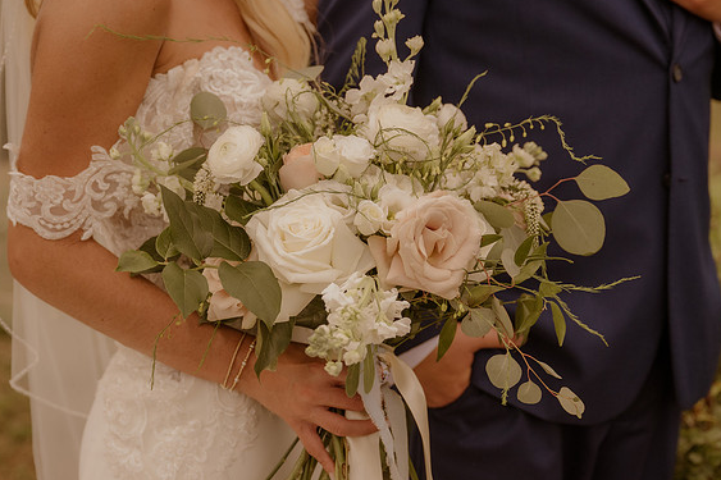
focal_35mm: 69
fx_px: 1381
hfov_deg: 29.3
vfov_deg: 19.7
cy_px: 238
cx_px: 362
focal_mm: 45
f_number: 3.2
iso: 1000
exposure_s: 1/1250
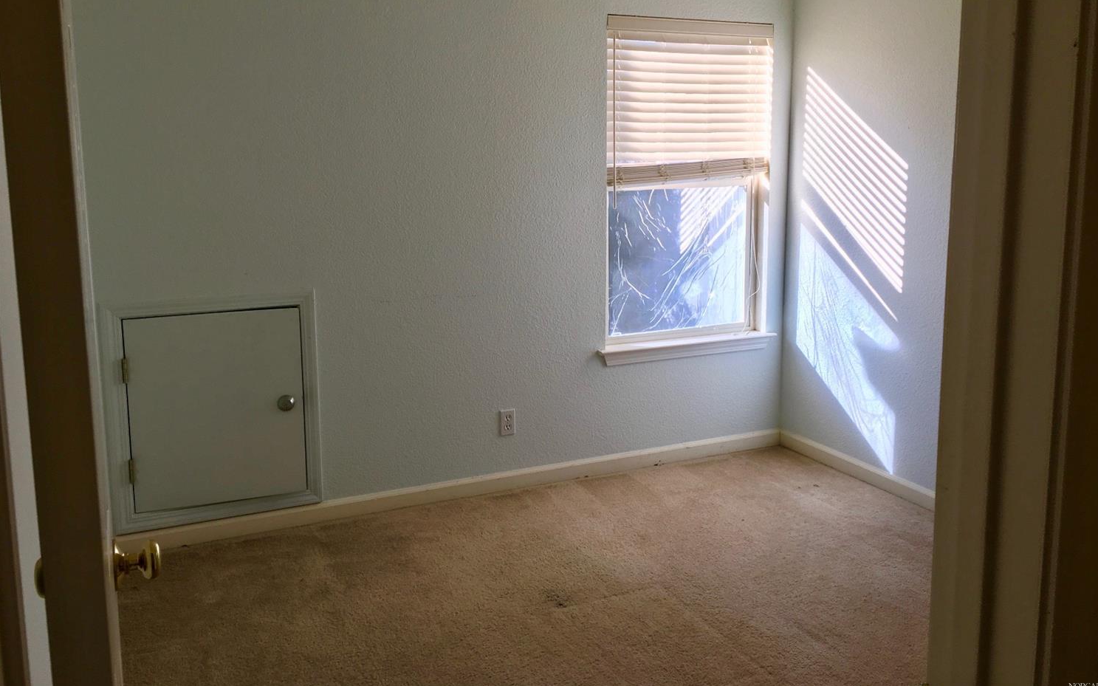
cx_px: 552
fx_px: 928
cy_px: 283
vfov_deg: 40.4
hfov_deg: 61.2
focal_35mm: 31
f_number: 2.2
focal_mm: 4.15
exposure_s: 1/126
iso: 25
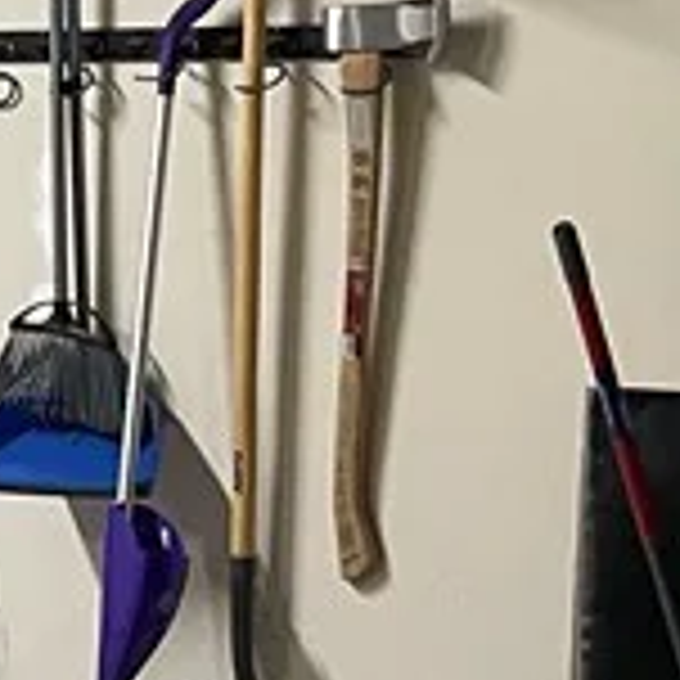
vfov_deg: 11.2
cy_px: 464
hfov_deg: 9.5
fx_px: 3467
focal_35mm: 156
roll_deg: +1.6
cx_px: -1153
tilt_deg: -6.0
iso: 200
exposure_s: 1/60
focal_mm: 4.2
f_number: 1.6
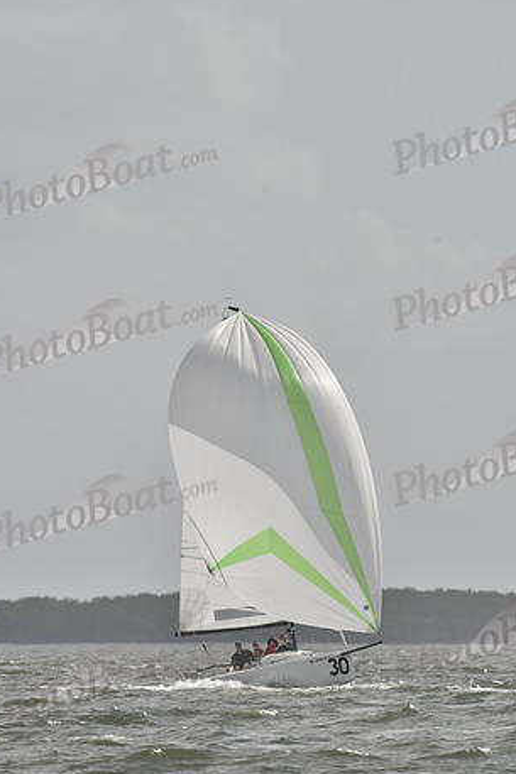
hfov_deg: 3.5
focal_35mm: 393
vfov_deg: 5.2
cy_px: 399
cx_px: 305
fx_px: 8455
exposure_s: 1/1600
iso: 400
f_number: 9
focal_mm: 310
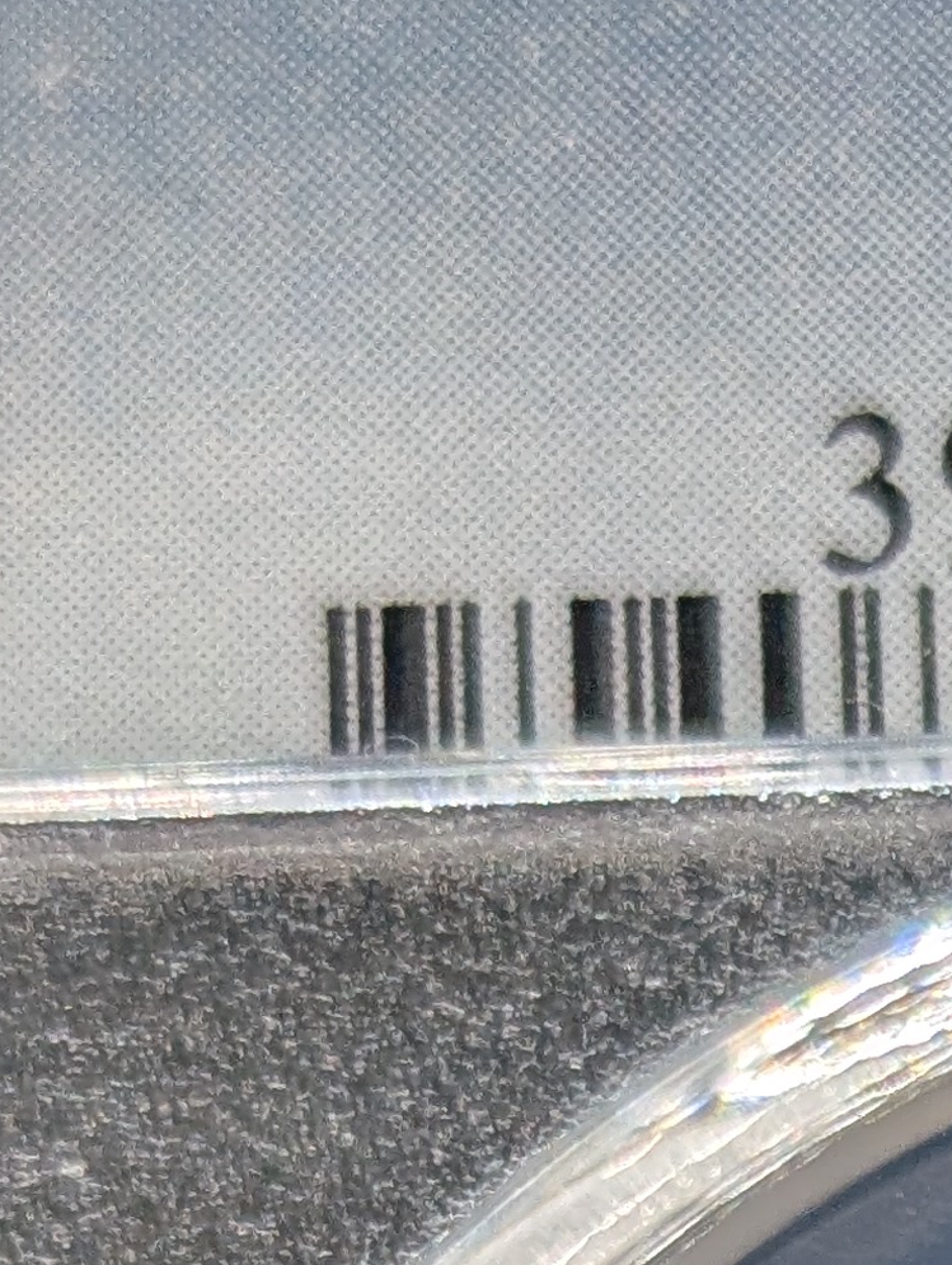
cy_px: 2144
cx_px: 1457
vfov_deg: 9.4
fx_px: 7353
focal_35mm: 201
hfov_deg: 7.3
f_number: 1.68
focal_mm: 6.9
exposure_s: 1/111
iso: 39
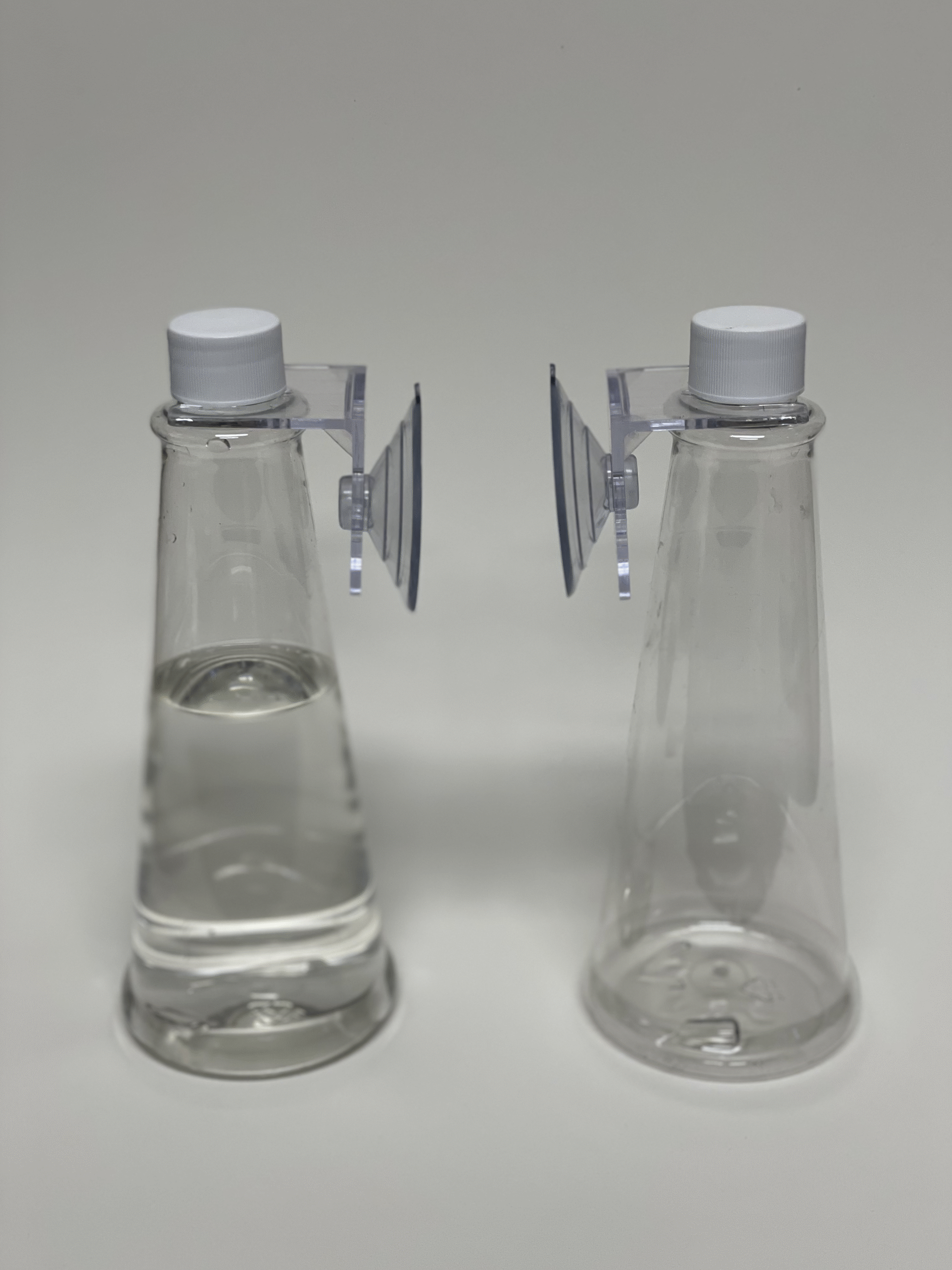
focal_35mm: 53
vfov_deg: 36.2
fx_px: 1943
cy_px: 642
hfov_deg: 27.5
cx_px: 478
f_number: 2
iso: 64
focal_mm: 6
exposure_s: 1/120
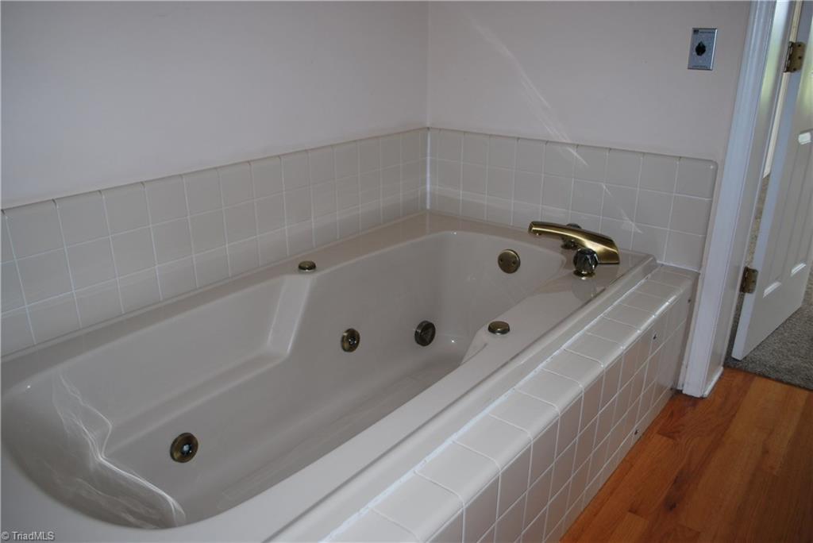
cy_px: 272
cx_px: 406
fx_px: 610
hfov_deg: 67.4
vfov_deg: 48.0
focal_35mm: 27
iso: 200
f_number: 3.5
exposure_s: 1/60
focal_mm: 18
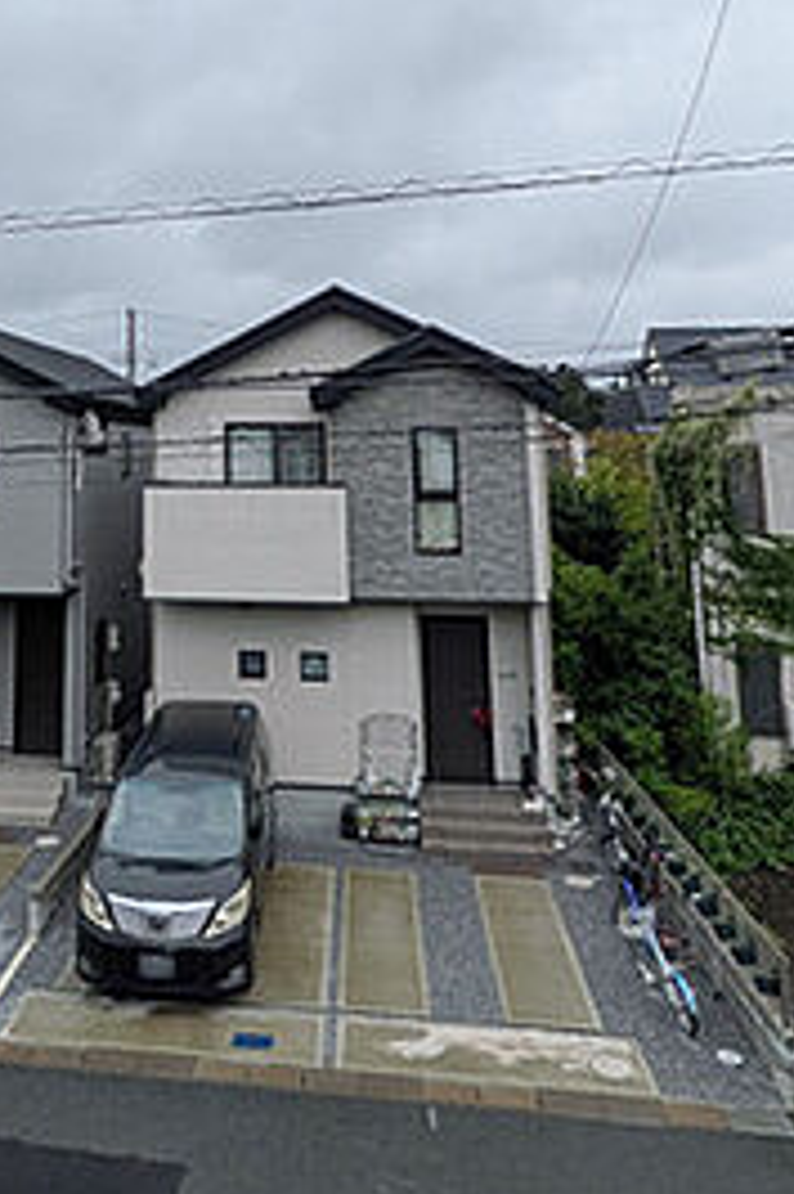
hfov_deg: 37.7
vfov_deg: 53.0
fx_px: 1126
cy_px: 281
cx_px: 184
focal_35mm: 34
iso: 50
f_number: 2.2
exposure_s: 1/1458
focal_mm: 1.83
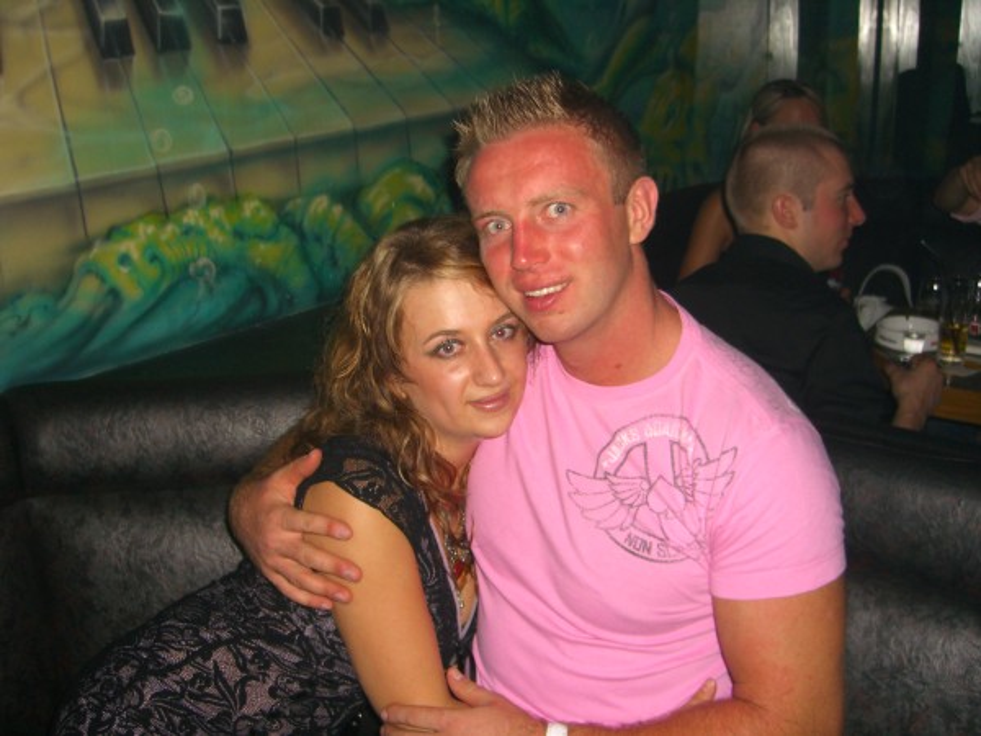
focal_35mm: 38
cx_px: 490
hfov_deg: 49.0
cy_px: 368
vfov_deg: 37.7
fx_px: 1077
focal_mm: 7.9
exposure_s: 1/60
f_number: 2.8
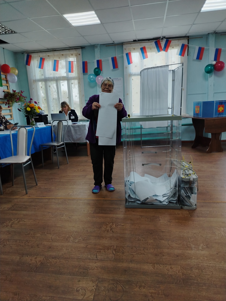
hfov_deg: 56.8
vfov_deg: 71.6
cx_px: 113
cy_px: 150
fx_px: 209
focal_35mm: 24
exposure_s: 1/50
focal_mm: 5.25
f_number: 1.75
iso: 259
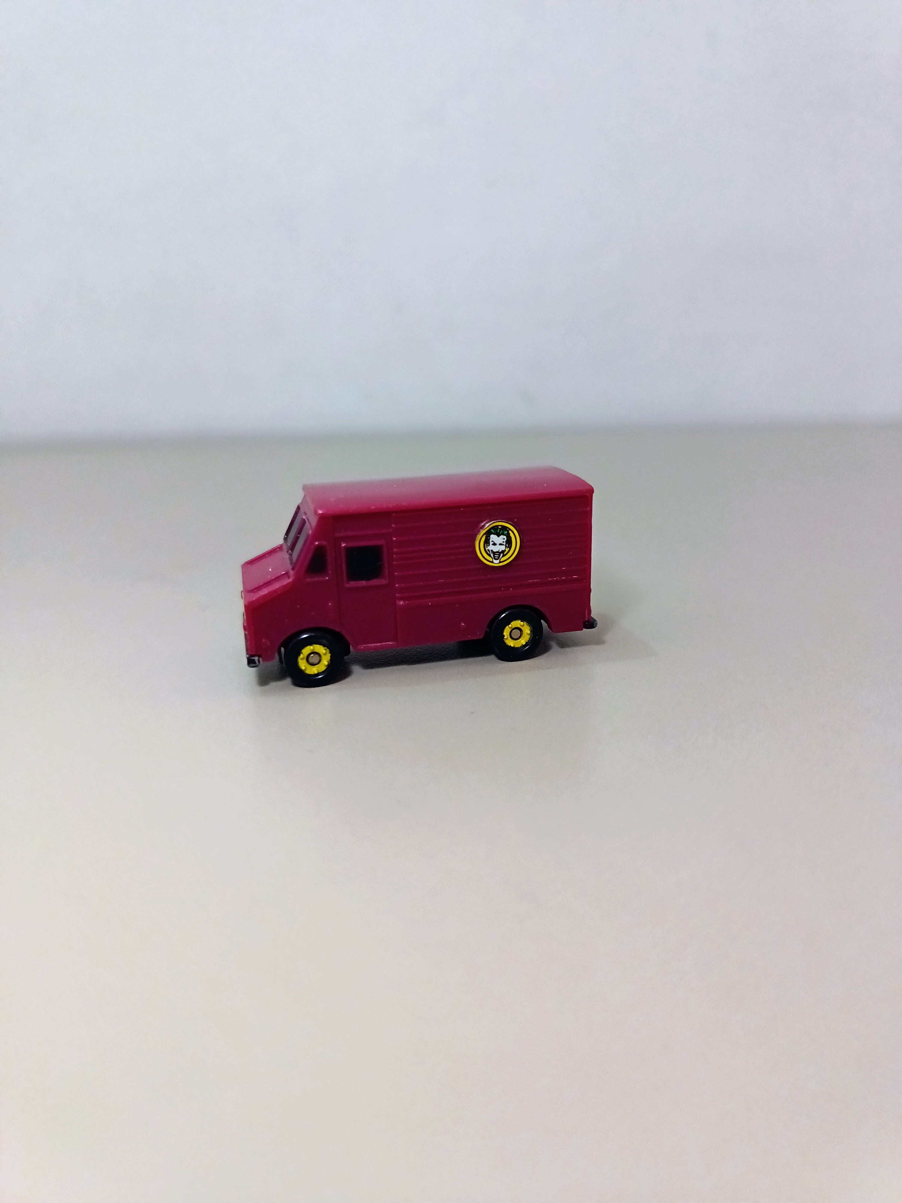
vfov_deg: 71.6
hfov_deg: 56.8
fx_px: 834
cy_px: 602
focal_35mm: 24
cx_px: 451
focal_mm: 5.25
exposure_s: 1/33.3
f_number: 1.75
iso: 2000
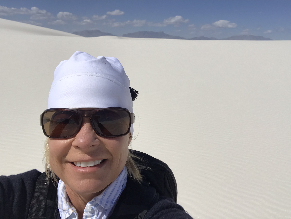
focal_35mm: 32
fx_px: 269
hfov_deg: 56.8
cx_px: 146
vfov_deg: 44.2
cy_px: 110
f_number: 2.2
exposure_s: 1/3802
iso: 25
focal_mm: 2.87
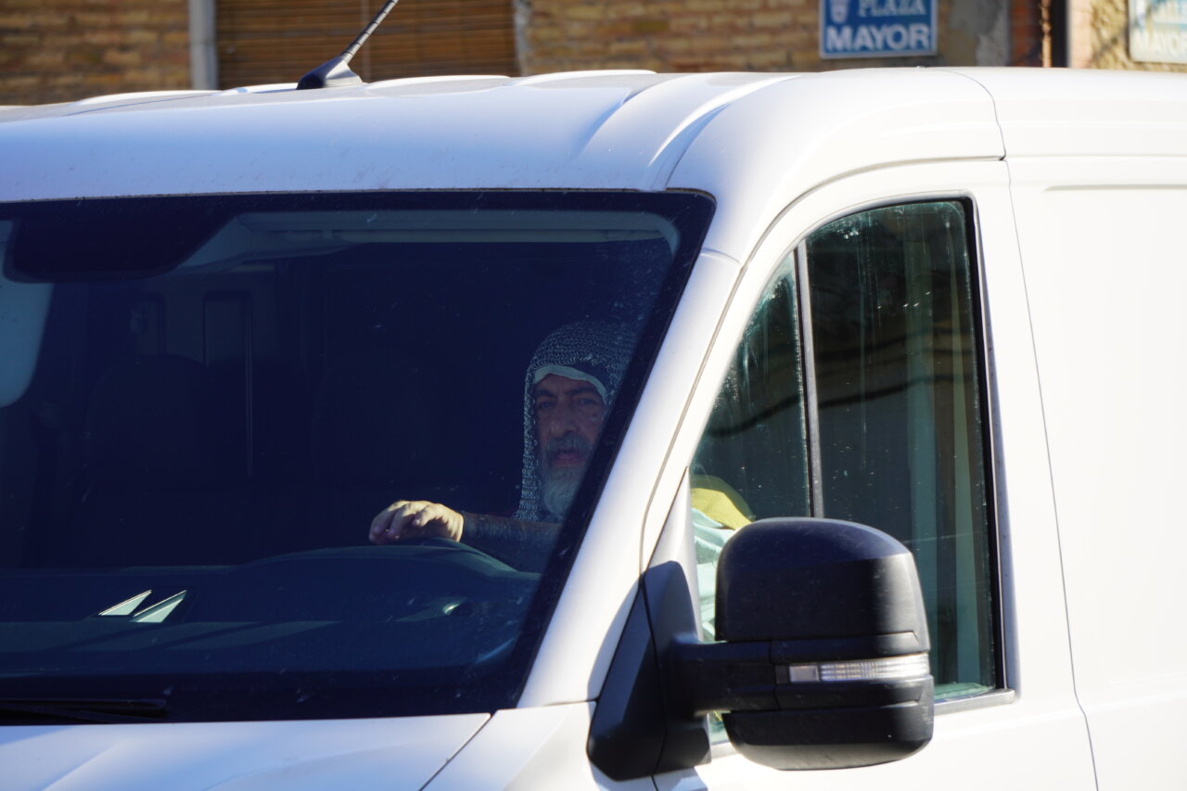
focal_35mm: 165
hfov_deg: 12.5
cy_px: 396
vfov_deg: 8.3
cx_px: 594
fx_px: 5439
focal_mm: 110
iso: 100
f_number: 5.6
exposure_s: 1/200
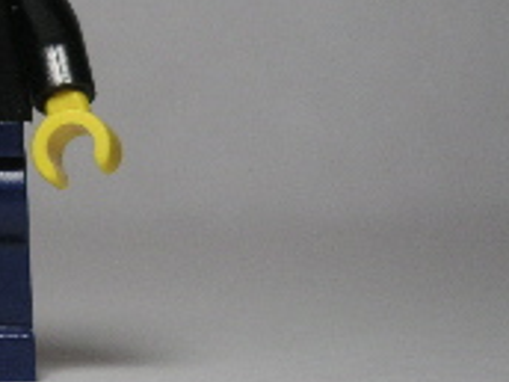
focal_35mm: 274
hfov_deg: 7.2
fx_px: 4029
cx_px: -70
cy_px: 38
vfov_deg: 5.4
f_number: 3.6
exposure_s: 1/111
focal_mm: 17.1
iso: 80
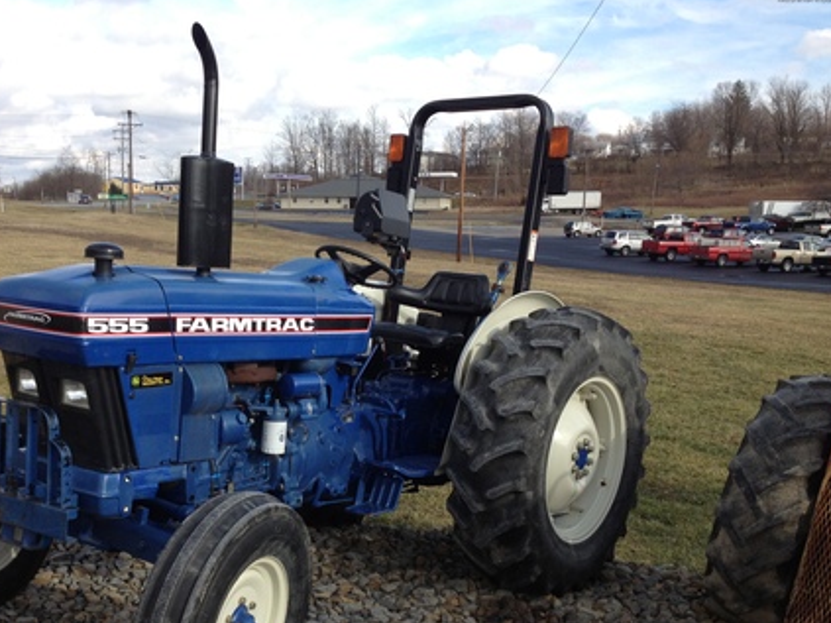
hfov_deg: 41.8
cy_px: 391
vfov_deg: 32.0
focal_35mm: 45
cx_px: 316
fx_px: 1080
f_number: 2.4
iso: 50
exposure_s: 1/824
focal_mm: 4.28
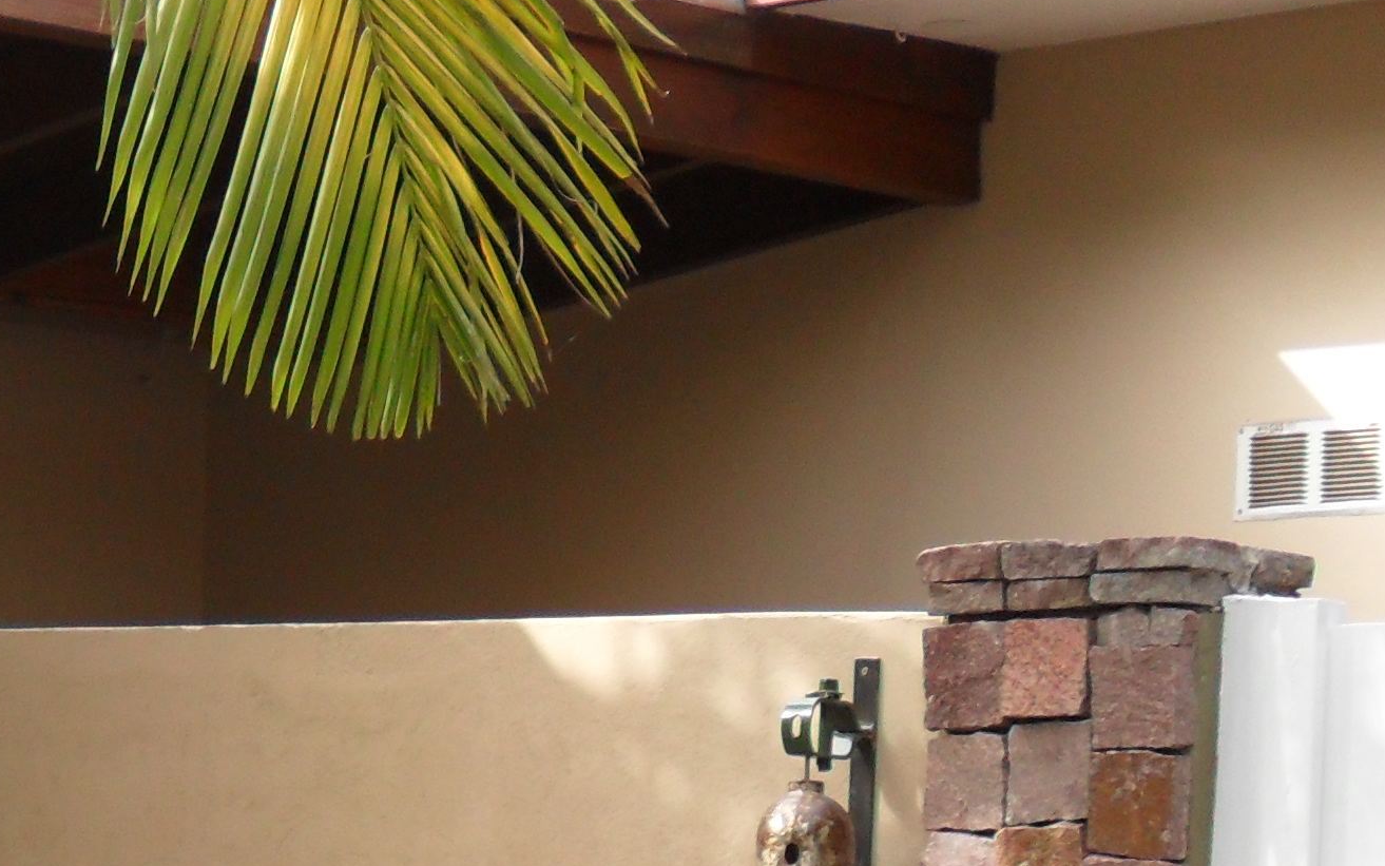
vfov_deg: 11.3
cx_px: -245
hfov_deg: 17.6
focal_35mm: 113
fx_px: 4266
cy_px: 1178
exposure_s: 1/125
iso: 80
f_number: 3
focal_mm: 6.3
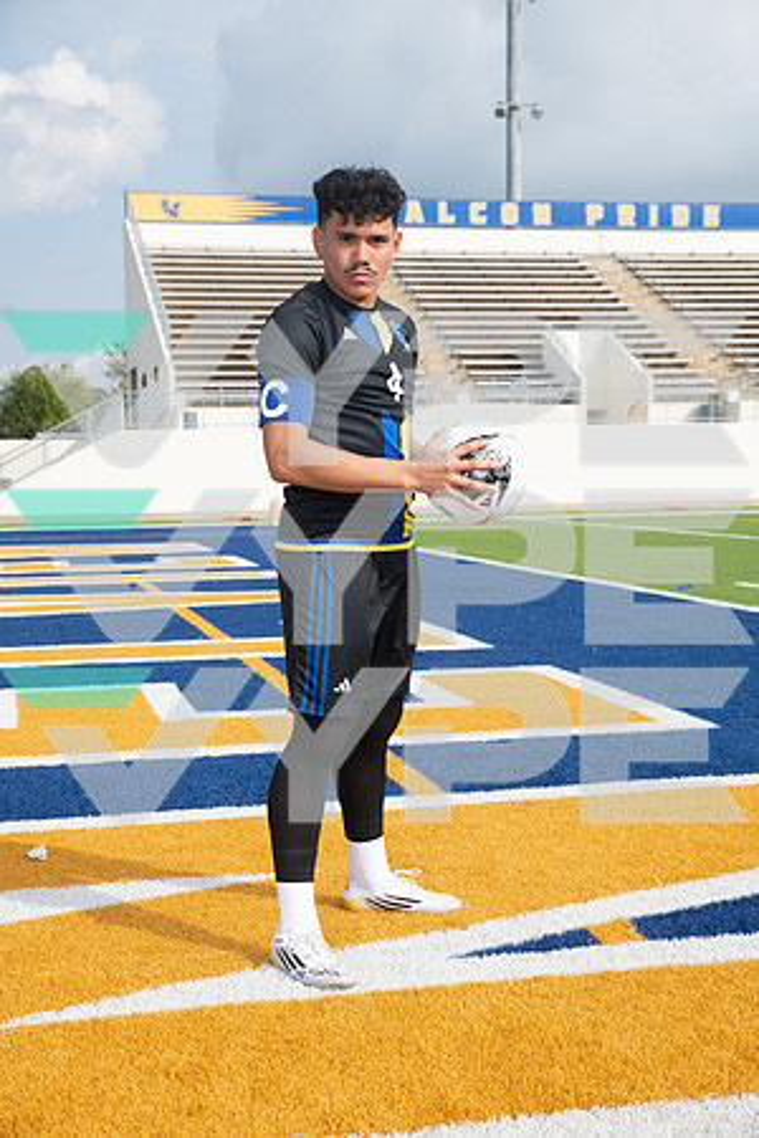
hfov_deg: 24.6
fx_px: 1739
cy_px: 569
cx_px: 380
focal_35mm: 55
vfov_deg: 36.2
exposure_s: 1/320
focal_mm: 55
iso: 100
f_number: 7.1
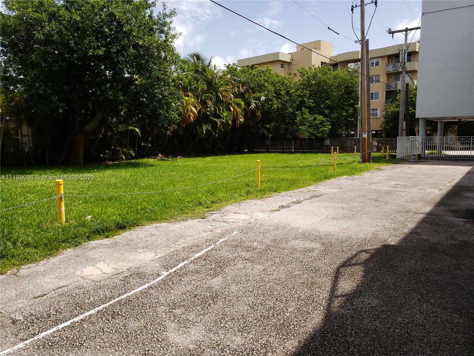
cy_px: 178
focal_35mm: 26
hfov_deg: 67.3
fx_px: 356
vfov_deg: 53.1
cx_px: 237
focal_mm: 4.3
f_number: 1.5
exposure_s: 1/2504
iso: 50
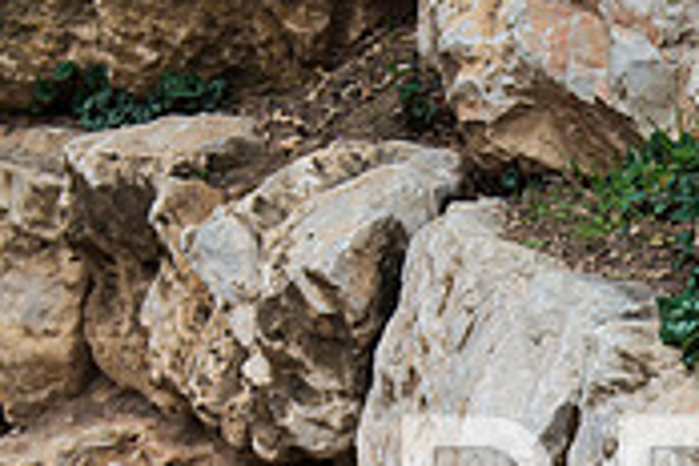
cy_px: 528
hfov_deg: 13.3
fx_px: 2854
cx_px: 976
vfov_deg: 9.2
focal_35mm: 147
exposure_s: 1/500
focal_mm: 44
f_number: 3.5
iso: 100
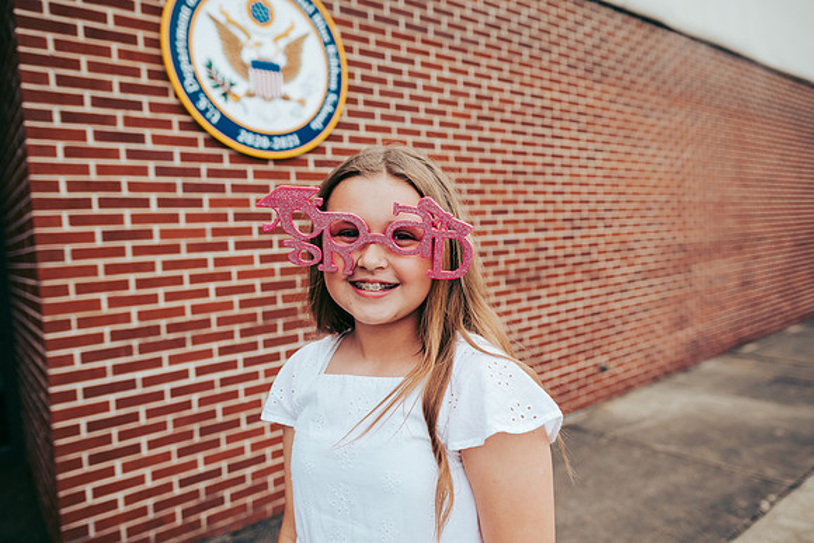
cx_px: 407
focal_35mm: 24
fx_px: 543
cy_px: 272
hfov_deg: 73.7
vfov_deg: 53.2
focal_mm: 24
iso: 320
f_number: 2.8
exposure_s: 1/320
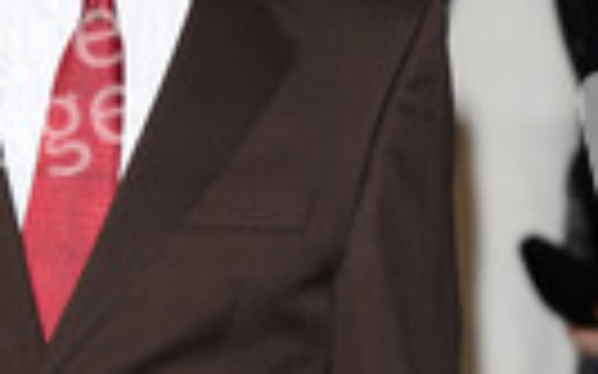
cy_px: 342
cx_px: 43
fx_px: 6435
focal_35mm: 395
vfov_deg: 3.3
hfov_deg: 5.3
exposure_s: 1/200
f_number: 4.5
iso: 320
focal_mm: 86
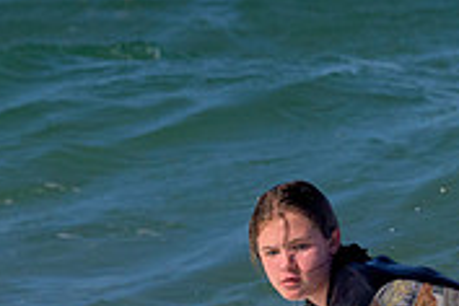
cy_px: 247
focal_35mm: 2111
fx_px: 26913
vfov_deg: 0.7
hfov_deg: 1.0
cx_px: 374
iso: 640
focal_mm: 470
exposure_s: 1/2000
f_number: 10
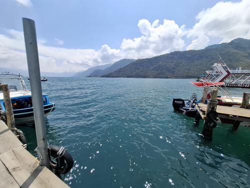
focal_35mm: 13
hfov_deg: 106.2
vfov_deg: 89.9
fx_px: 94
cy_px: 94
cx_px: 125
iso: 40
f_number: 2.2
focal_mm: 1.74
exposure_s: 1/1592
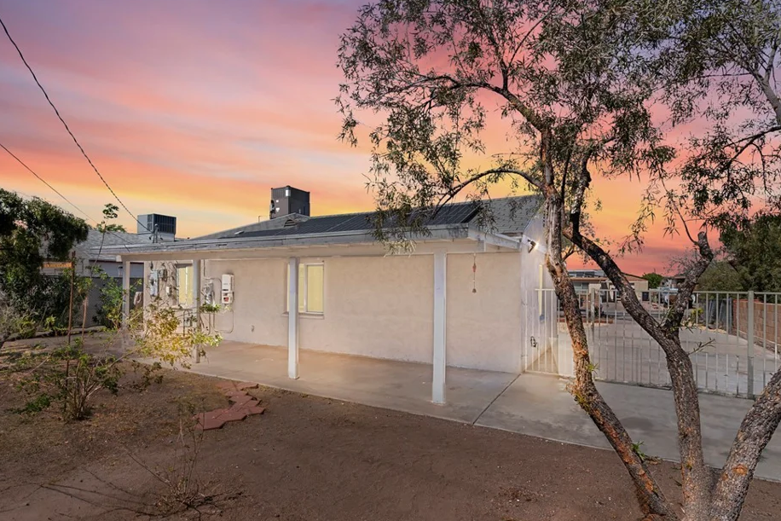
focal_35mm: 19
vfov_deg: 64.5
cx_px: 358
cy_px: 280
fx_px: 412
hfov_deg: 86.7
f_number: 8
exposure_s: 1/1250
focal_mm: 17
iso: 320
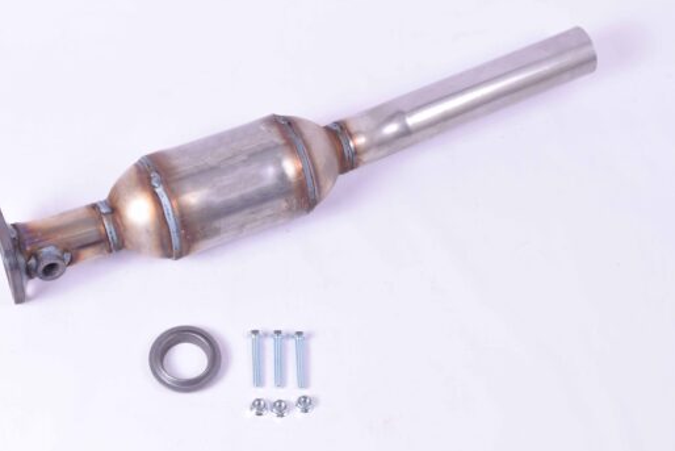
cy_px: 218
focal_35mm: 84
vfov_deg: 16.3
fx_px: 1575
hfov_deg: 24.2
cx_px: 289
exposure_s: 1/60
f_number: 16
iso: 400
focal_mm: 48
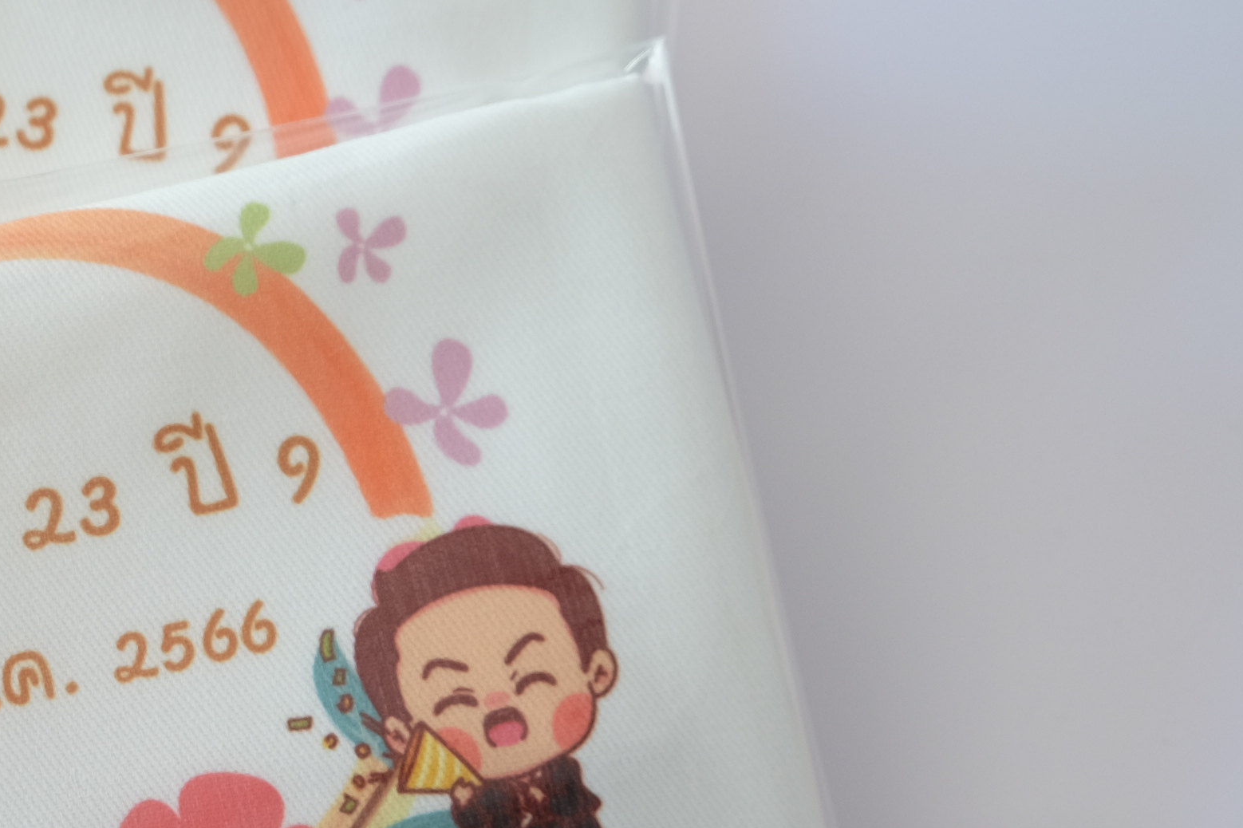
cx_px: -43
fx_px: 2451
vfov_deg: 19.1
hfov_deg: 26.7
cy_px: 600
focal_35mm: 71
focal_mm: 21.4
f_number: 4
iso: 400
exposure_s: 1/20
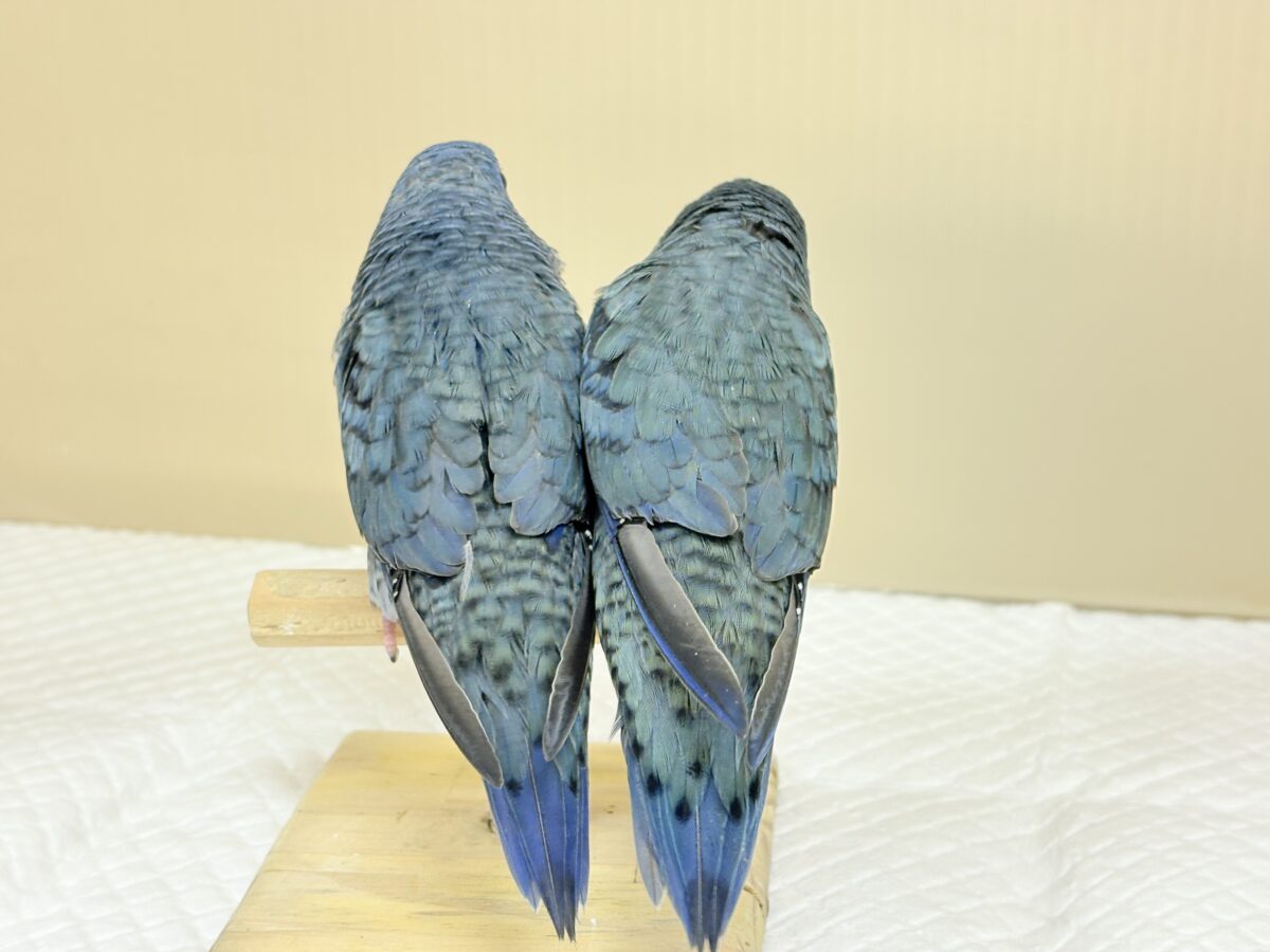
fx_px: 1908
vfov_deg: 28.0
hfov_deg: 36.8
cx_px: 635
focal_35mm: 52
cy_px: 476
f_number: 1.6
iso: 50
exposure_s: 1/69
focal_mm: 5.96
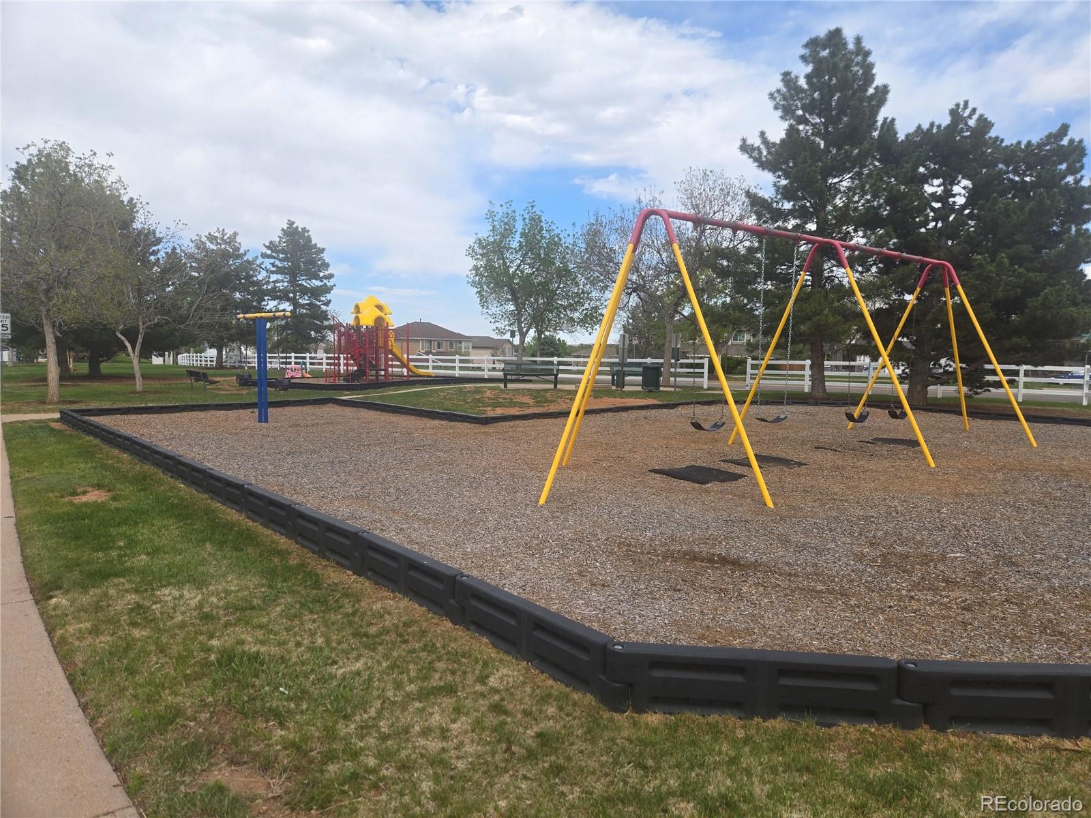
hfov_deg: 73.9
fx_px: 725
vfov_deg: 58.9
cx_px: 546
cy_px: 409
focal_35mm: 23
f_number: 1.8
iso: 25
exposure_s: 1/1232
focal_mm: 5.4
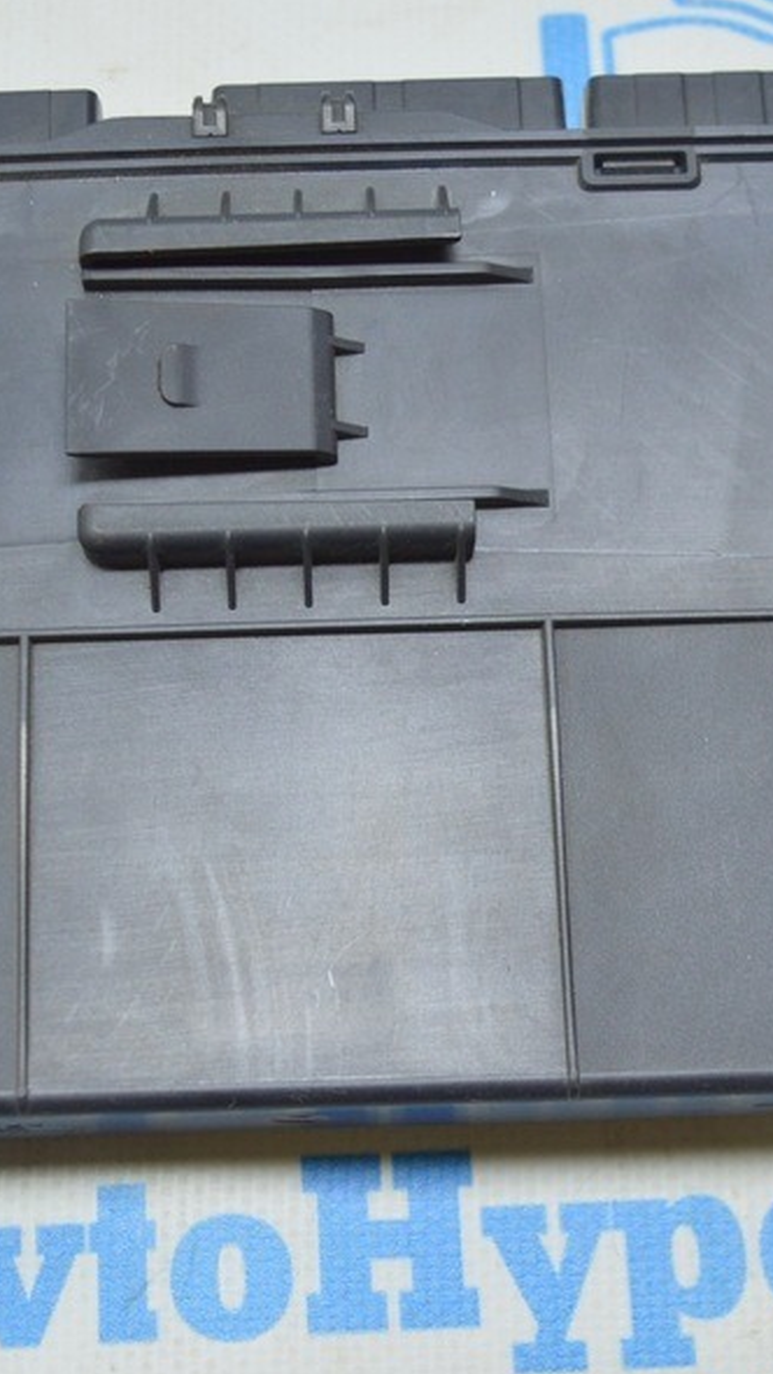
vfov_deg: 34.9
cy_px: 702
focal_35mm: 60
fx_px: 2186
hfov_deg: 20.0
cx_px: 282
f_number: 3.8
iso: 400
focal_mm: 22
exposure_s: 1/60
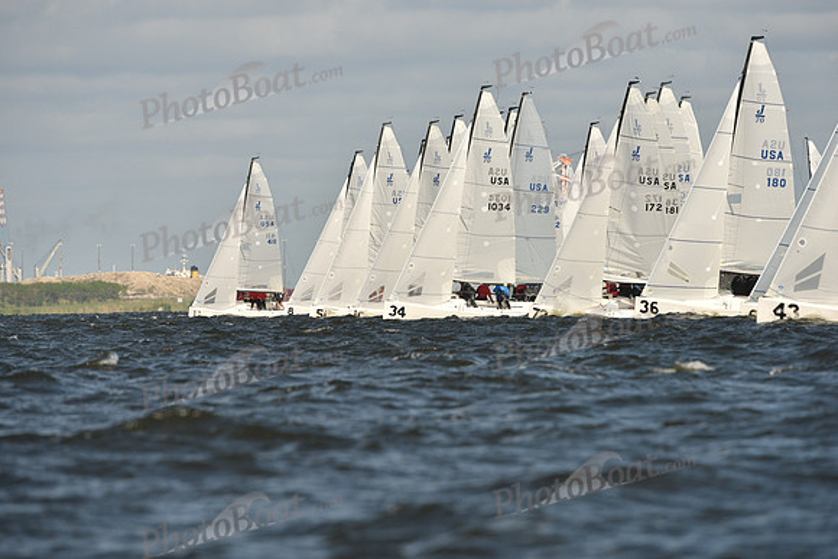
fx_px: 9313
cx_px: 419
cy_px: 280
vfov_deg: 3.4
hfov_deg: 5.2
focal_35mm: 400
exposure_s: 1/1250
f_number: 8
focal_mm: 400
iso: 250
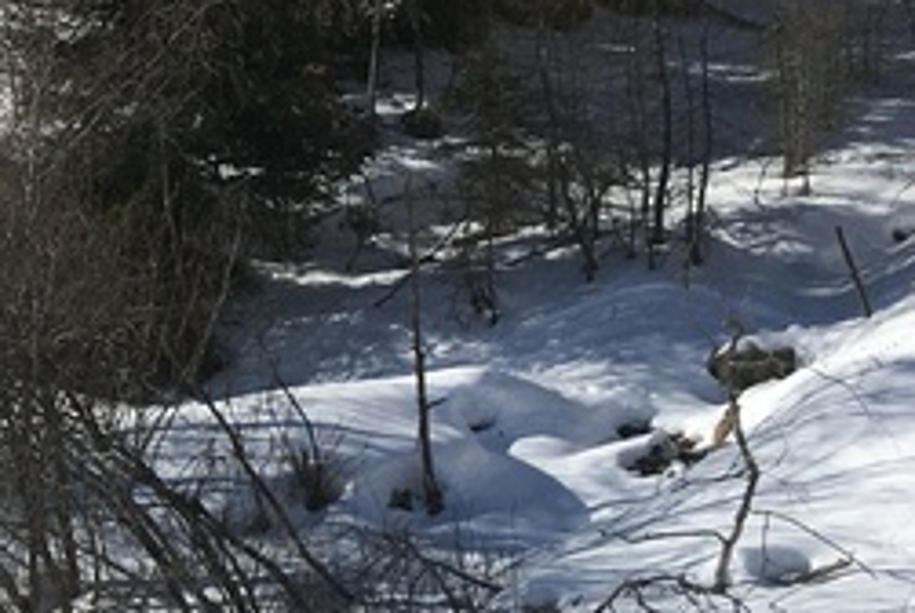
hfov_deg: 16.4
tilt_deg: +10.2
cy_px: 188
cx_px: -645
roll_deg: +0.1
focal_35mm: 108
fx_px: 2748
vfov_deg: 12.7
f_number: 2.2
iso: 25
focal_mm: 4.15
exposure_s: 1/3205
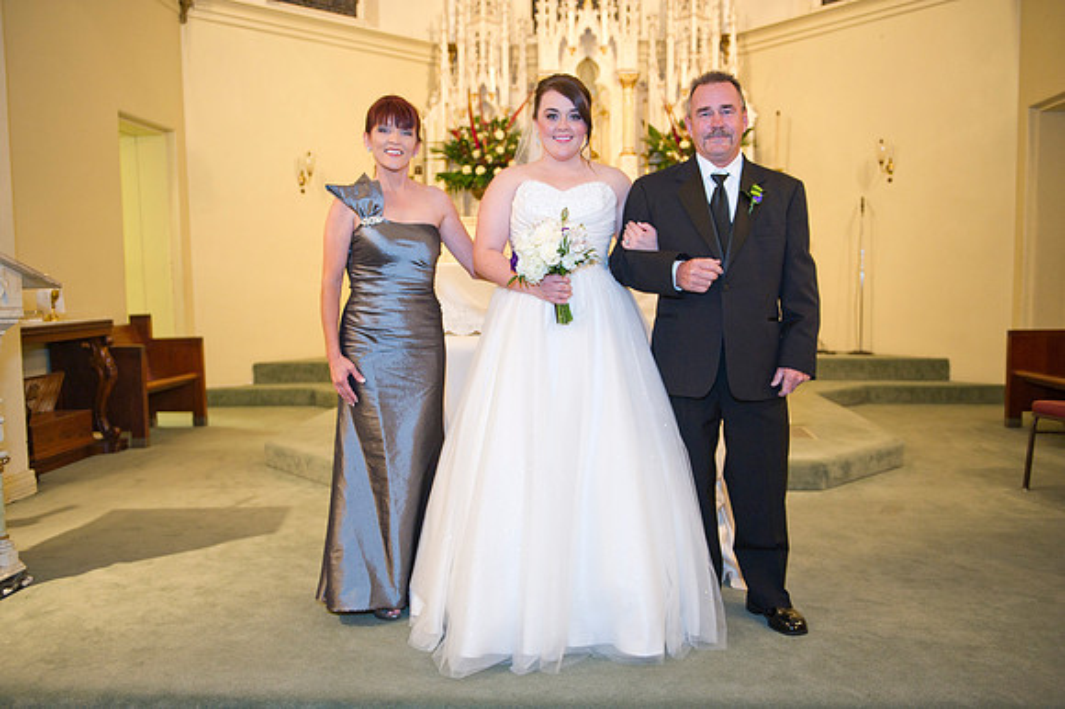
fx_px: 946
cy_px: 354
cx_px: 532
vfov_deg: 41.1
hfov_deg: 58.7
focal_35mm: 32
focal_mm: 32
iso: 1250
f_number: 2.8
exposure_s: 1/80
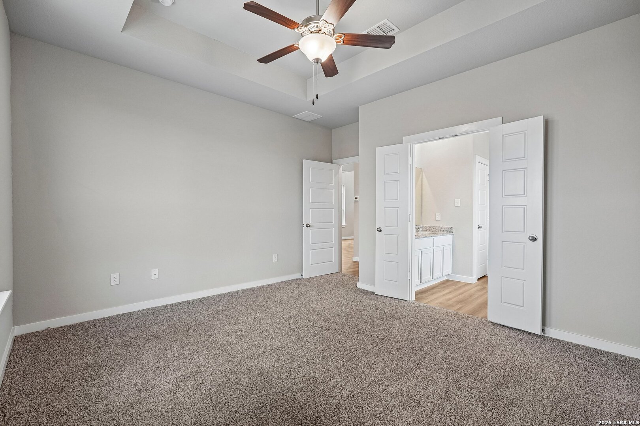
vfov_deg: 72.1
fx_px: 293
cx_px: 320
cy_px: 213
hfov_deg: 95.0
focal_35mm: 16
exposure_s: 1/25
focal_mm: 16.5
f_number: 8
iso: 400
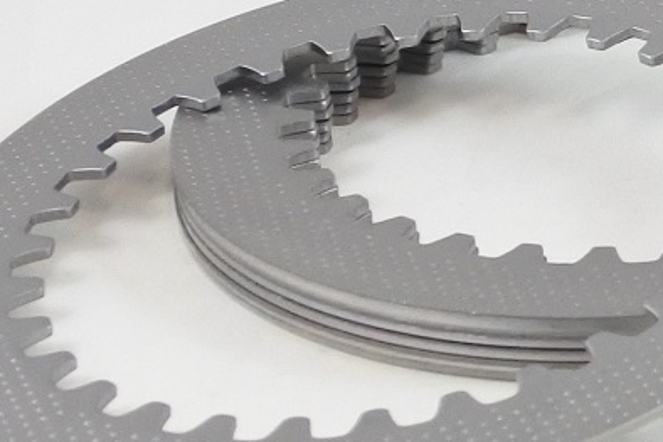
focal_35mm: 166
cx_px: 1127
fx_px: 3058
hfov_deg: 11.6
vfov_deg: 8.0
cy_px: -300
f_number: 4
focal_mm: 13.1
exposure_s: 1/125
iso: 500
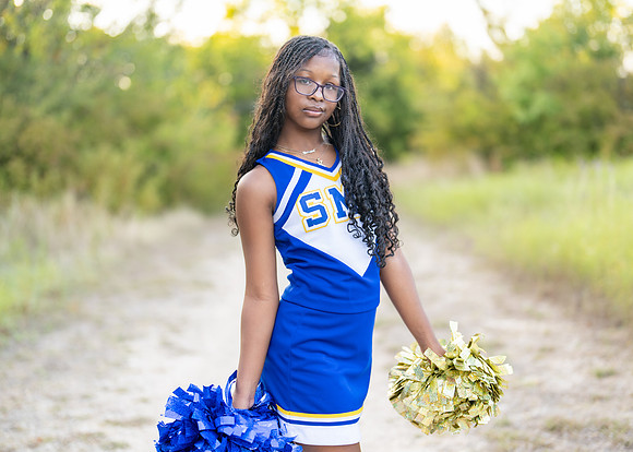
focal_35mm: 55
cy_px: 225
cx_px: 329
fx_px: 986
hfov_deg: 35.6
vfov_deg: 25.8
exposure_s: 1/500
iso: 100
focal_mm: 50
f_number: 1.2
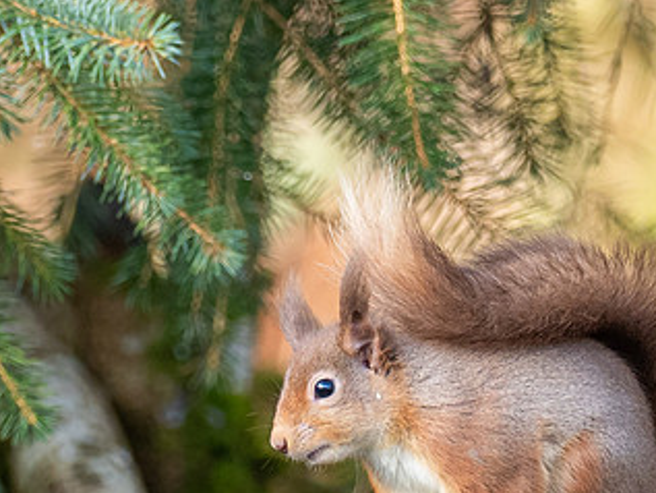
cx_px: 333
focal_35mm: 2169
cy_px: 364
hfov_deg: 0.9
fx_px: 41120
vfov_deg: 0.7
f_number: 4.5
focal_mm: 300
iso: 500
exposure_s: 1/250
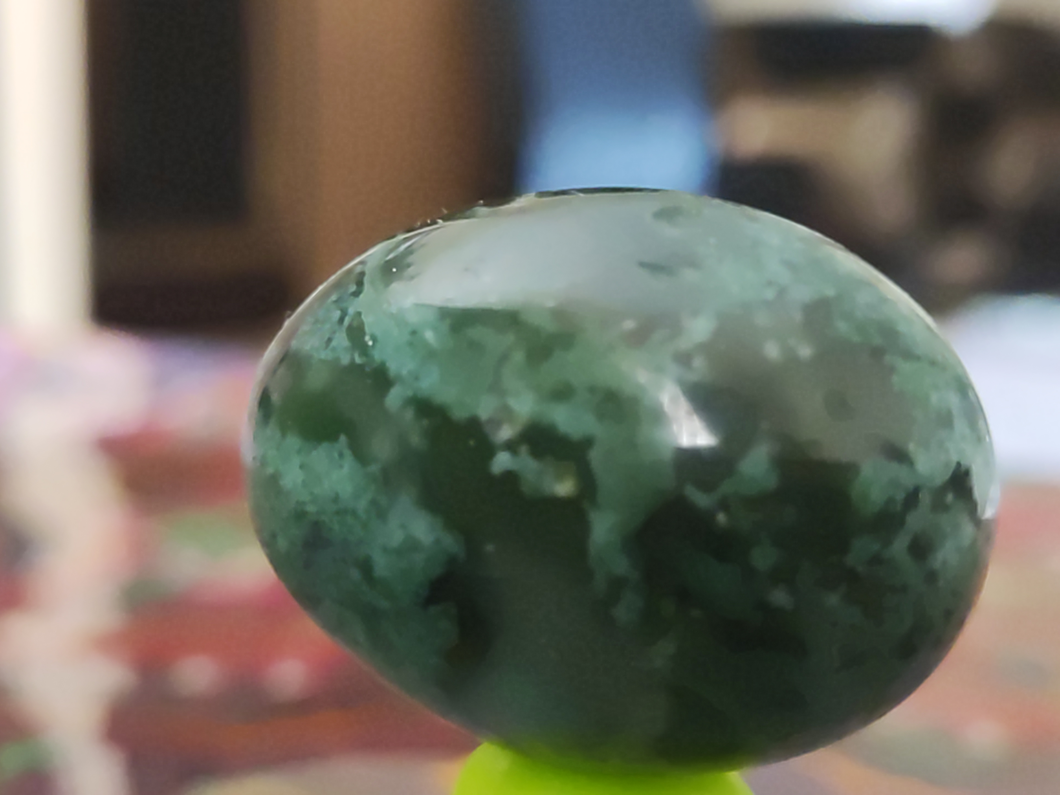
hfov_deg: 67.3
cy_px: 398
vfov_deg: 53.1
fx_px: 796
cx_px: 530
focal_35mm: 26
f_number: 1.79
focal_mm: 4.74
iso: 1325
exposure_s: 1/33
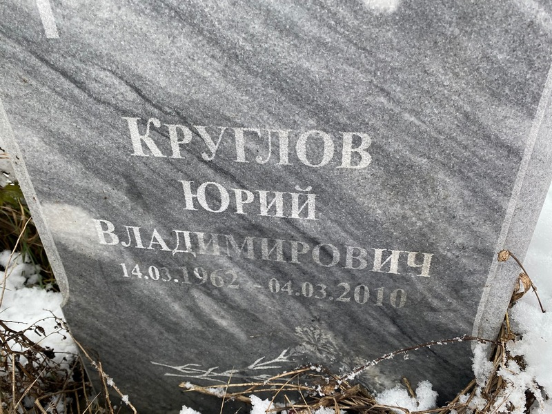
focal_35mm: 26
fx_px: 415
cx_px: 276
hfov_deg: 67.3
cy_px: 207
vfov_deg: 53.1
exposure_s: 1/121
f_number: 1.8
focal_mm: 4.25
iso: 80
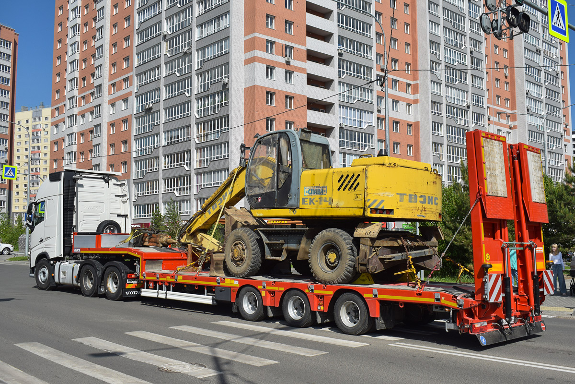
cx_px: 288
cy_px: 192
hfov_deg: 53.1
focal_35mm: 36
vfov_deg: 36.9
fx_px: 575
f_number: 7.1
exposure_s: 1/1250
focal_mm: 24
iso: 200
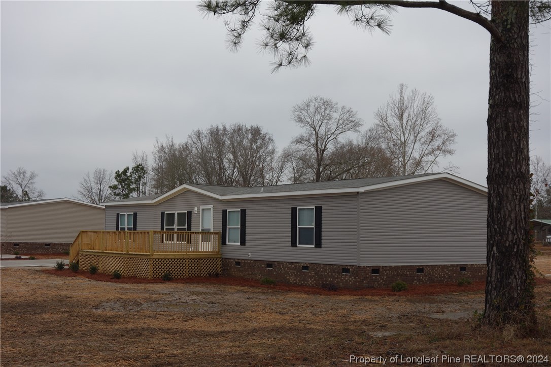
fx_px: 704
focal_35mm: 46
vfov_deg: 29.2
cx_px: 276
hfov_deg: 42.7
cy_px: 184
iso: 125
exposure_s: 1/125
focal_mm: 17.18
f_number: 5.6
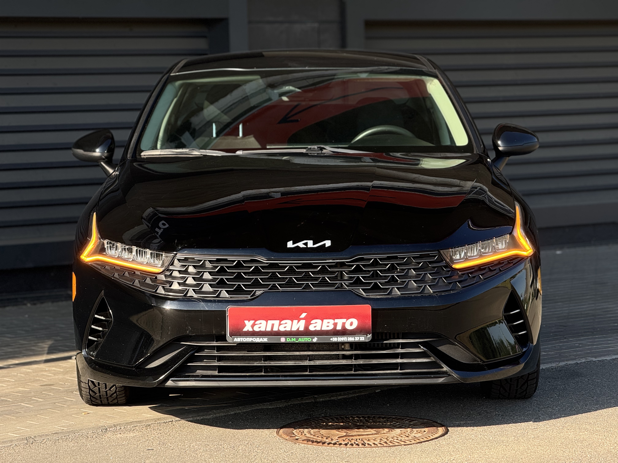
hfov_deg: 16.4
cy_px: 232
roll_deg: +1.5
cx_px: 309
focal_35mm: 120
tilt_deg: -2.8
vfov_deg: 12.3
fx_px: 2142
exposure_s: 1/346
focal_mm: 15.66
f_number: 2.8
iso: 50
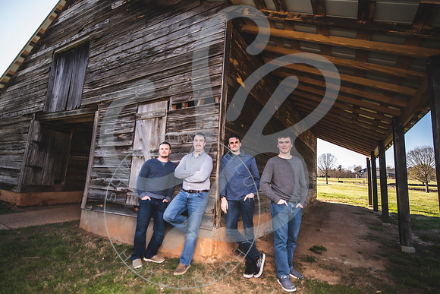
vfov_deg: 68.0
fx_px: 218
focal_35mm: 18
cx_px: 217
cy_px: 144
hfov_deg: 90.6
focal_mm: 17
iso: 200
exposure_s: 1/800
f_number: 2.8
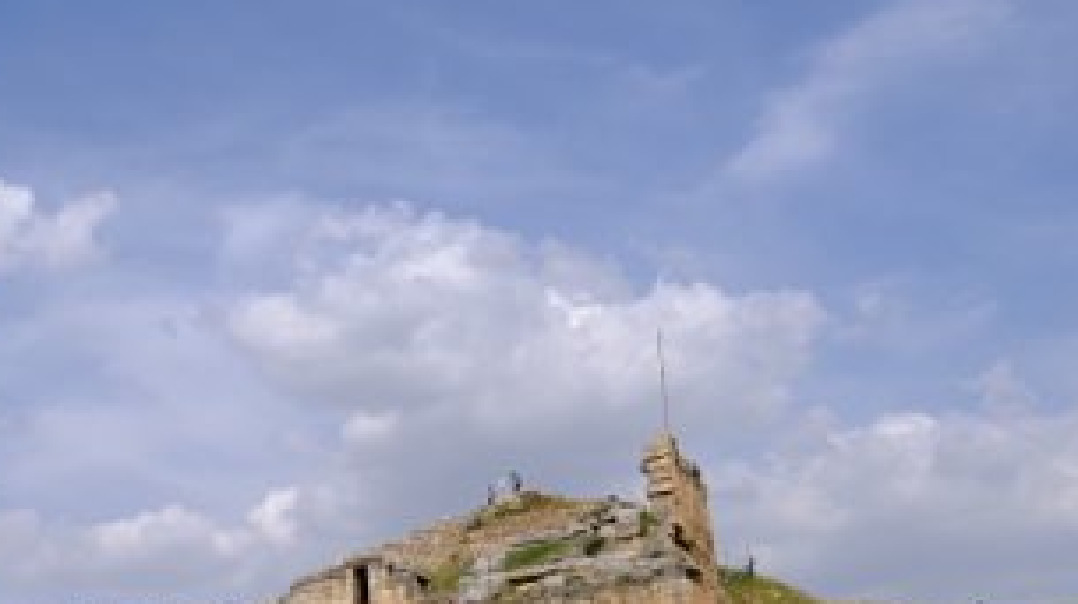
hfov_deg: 36.4
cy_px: 622
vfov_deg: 22.0
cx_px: 35
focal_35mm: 52
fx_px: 1485
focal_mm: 13.8
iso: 200
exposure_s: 1/500
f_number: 8
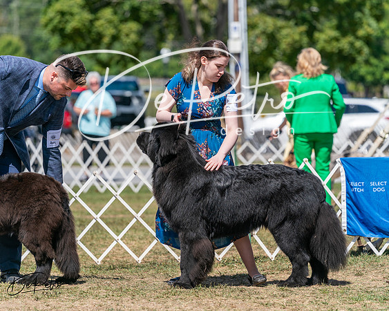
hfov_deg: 8.6
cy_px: 156
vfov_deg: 6.9
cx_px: 194
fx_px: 2592
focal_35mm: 225
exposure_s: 1/1600
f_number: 4.5
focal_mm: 200
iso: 200
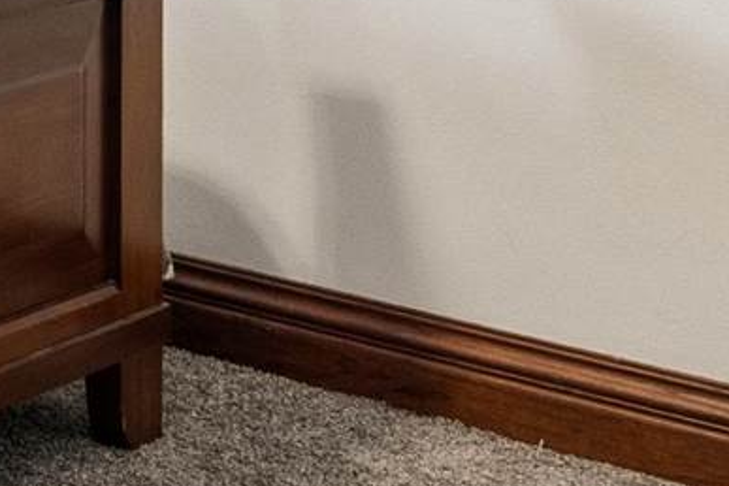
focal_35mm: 127
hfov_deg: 11.9
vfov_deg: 9.9
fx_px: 2572
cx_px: -1196
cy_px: -541
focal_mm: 16
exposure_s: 1/6
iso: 800
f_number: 10
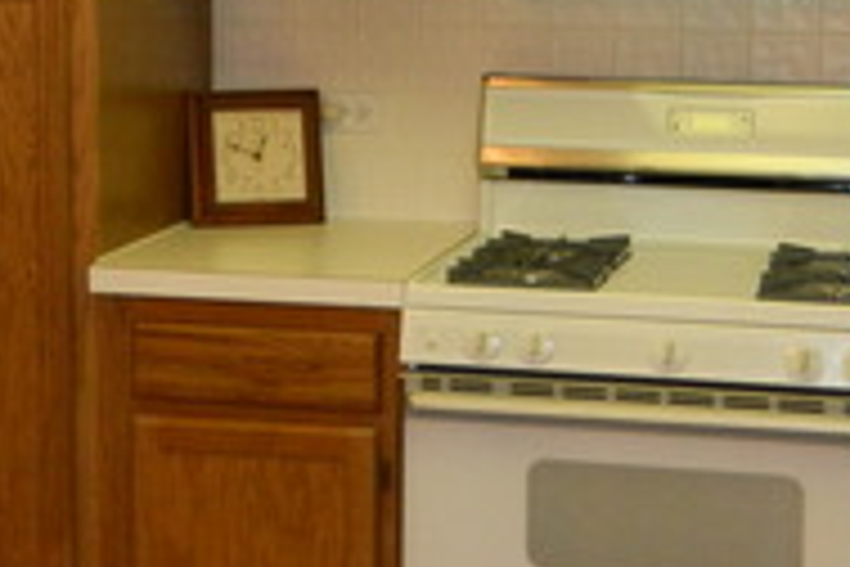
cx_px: 337
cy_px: 148
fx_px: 2078
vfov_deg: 15.5
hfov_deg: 23.1
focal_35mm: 88
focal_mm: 4.5
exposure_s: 1/30
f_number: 3.1
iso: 200
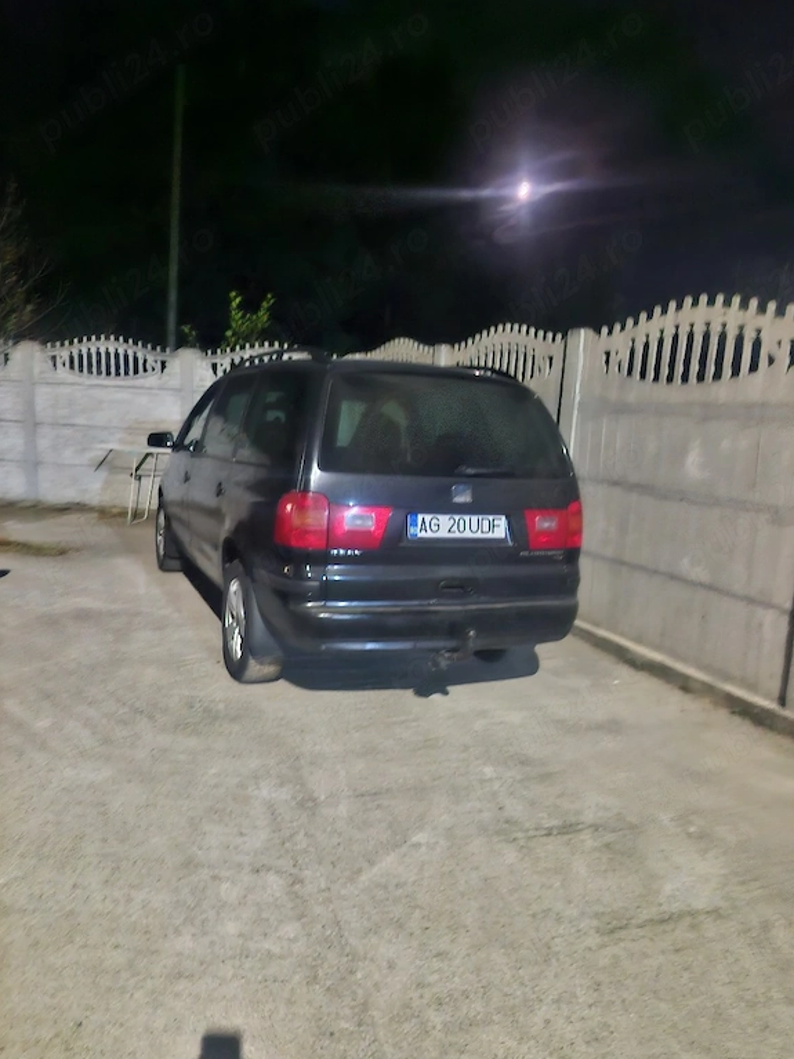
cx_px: 395
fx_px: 734
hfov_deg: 56.8
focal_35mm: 24
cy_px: 541
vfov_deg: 71.6
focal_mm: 5.54
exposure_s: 1/11
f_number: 1.8
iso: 1250
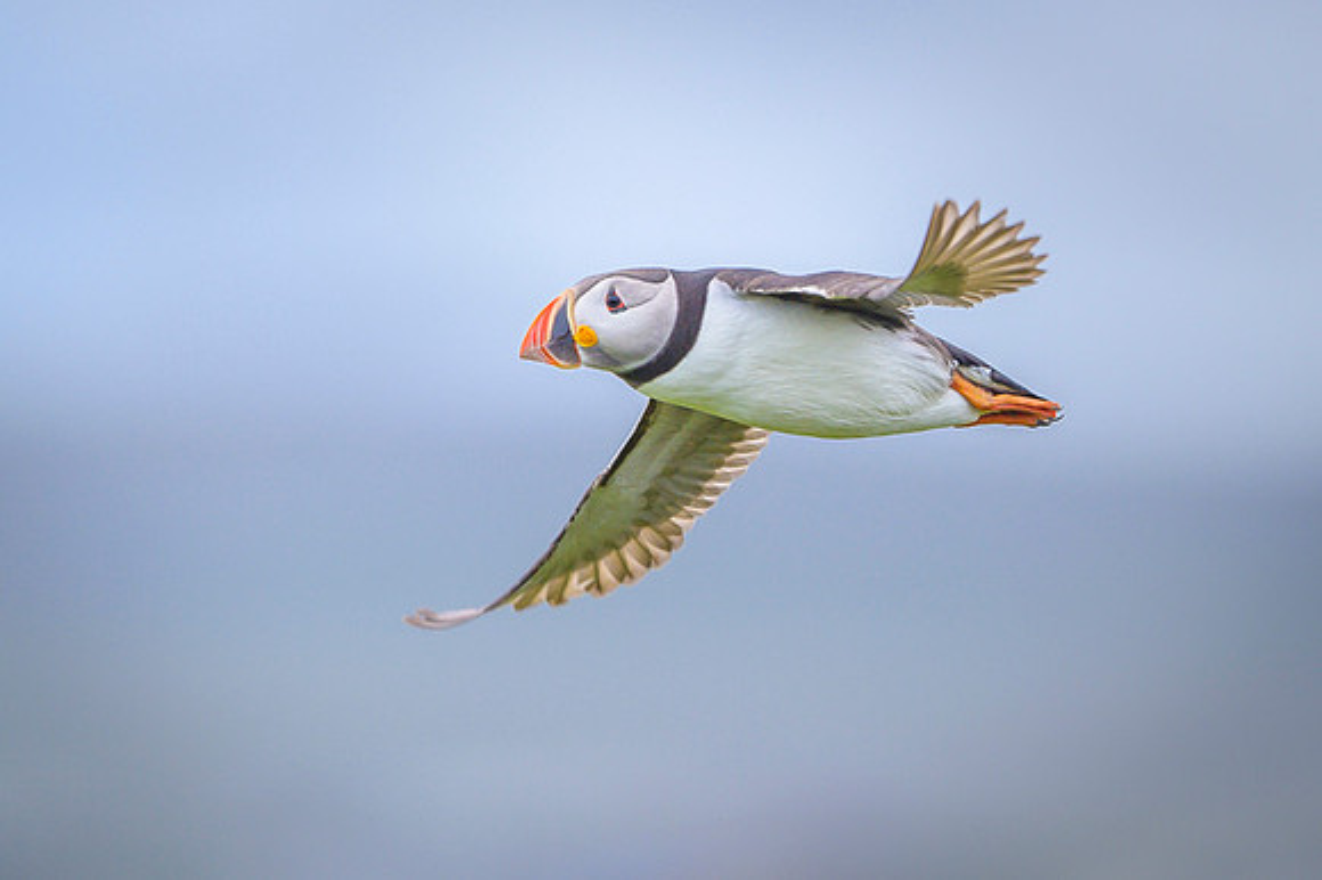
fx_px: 27213
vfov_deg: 1.9
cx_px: 980
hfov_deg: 2.8
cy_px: 259
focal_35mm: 741
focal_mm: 500
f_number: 4
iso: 800
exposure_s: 1/4000
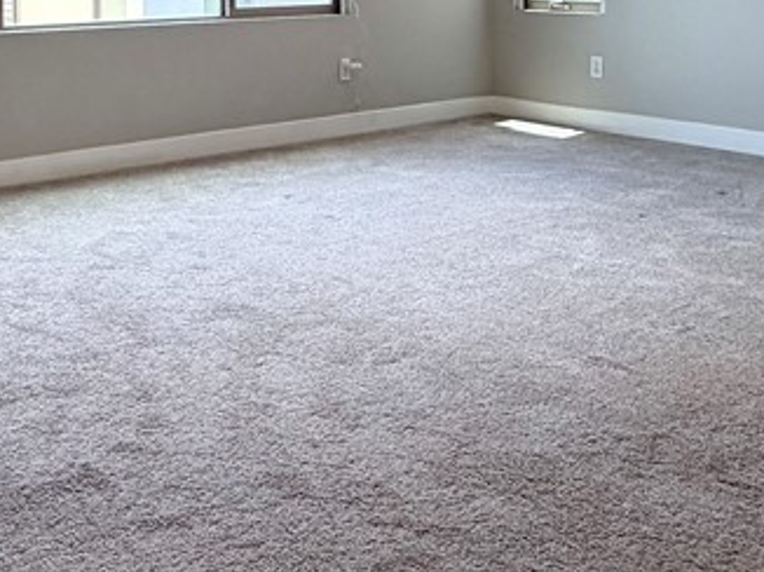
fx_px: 970
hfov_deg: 41.7
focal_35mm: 44
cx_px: 192
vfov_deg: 29.9
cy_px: -38
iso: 64
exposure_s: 1/146
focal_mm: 2.22
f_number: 2.2
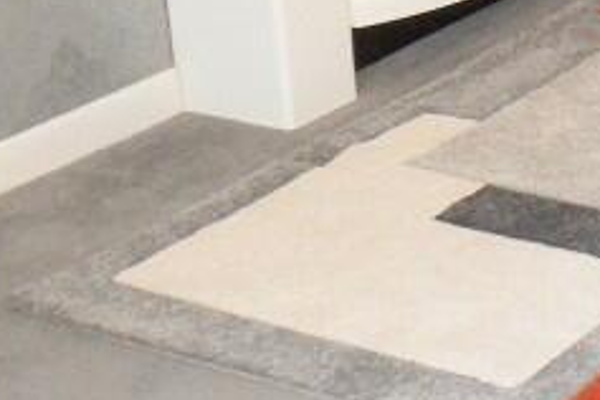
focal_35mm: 108
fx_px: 1800
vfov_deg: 12.5
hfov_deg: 16.9
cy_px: -33
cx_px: 942
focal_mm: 3.9
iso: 200
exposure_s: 1/30
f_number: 3.2
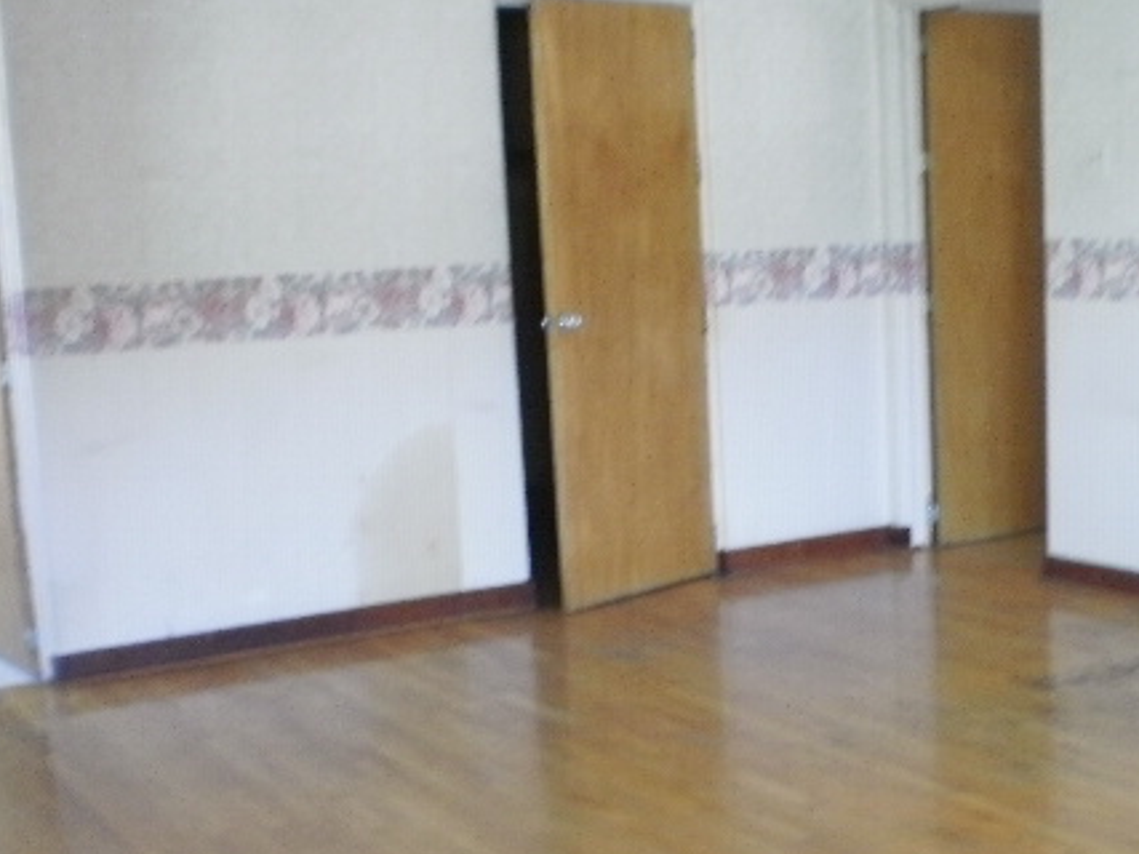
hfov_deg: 33.5
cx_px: 742
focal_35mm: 57
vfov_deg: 25.6
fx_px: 1875
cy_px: 526
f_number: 3.1
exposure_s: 1/10
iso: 200
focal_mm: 6.3
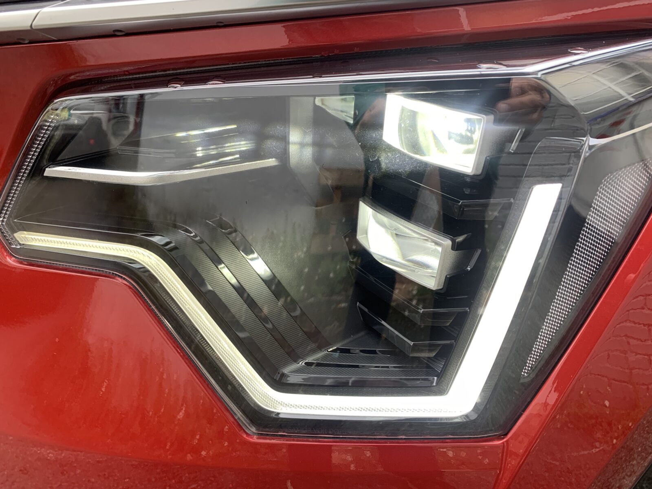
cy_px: 244
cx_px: 326
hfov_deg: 67.3
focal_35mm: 26
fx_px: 490
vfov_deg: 53.1
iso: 50
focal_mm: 4.25
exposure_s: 1/239
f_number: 1.8
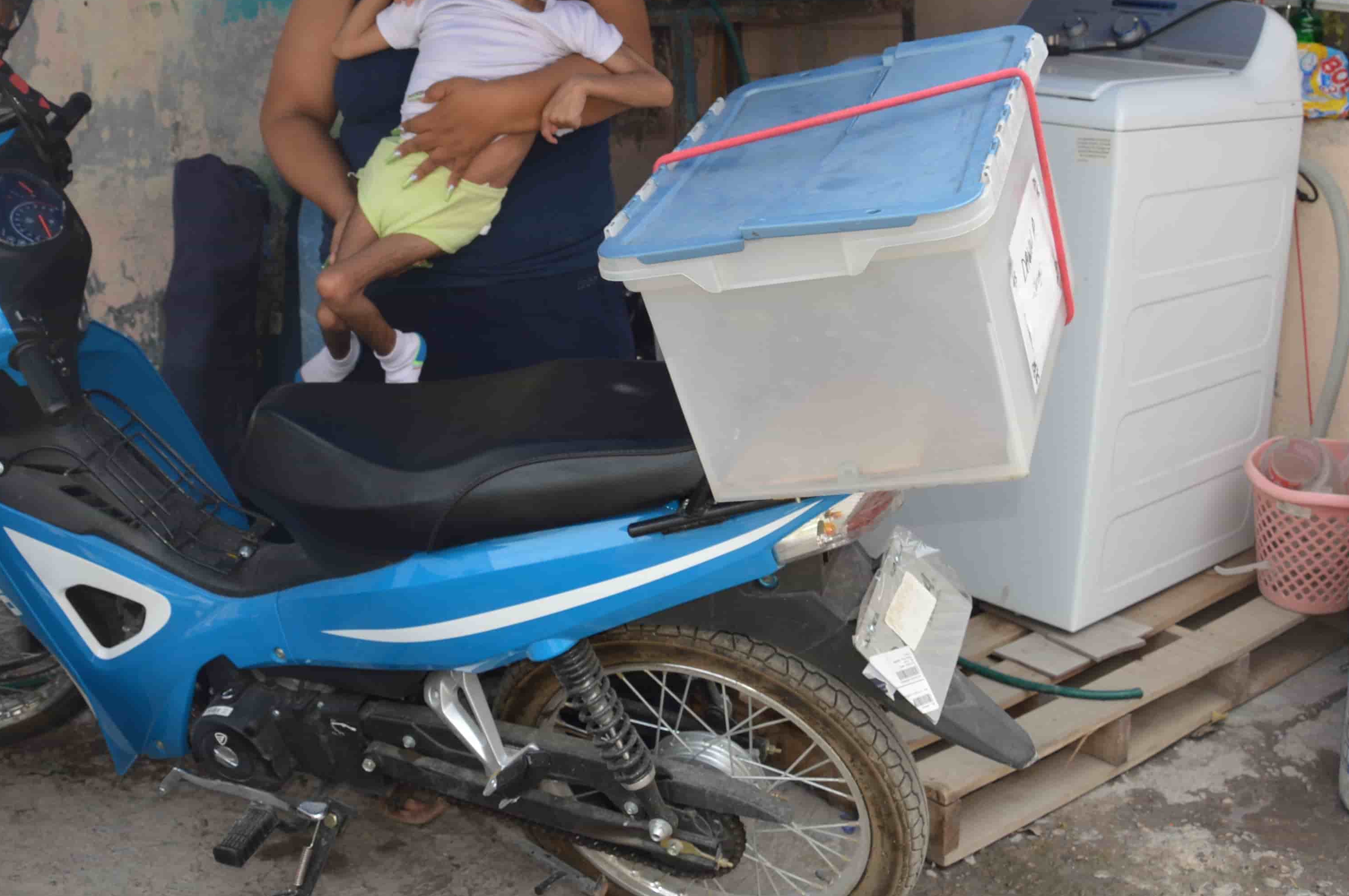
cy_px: 236
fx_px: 2948
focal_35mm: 79
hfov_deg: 25.8
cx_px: 637
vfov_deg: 17.2
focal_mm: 35
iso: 100
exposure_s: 1/200
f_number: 6.3
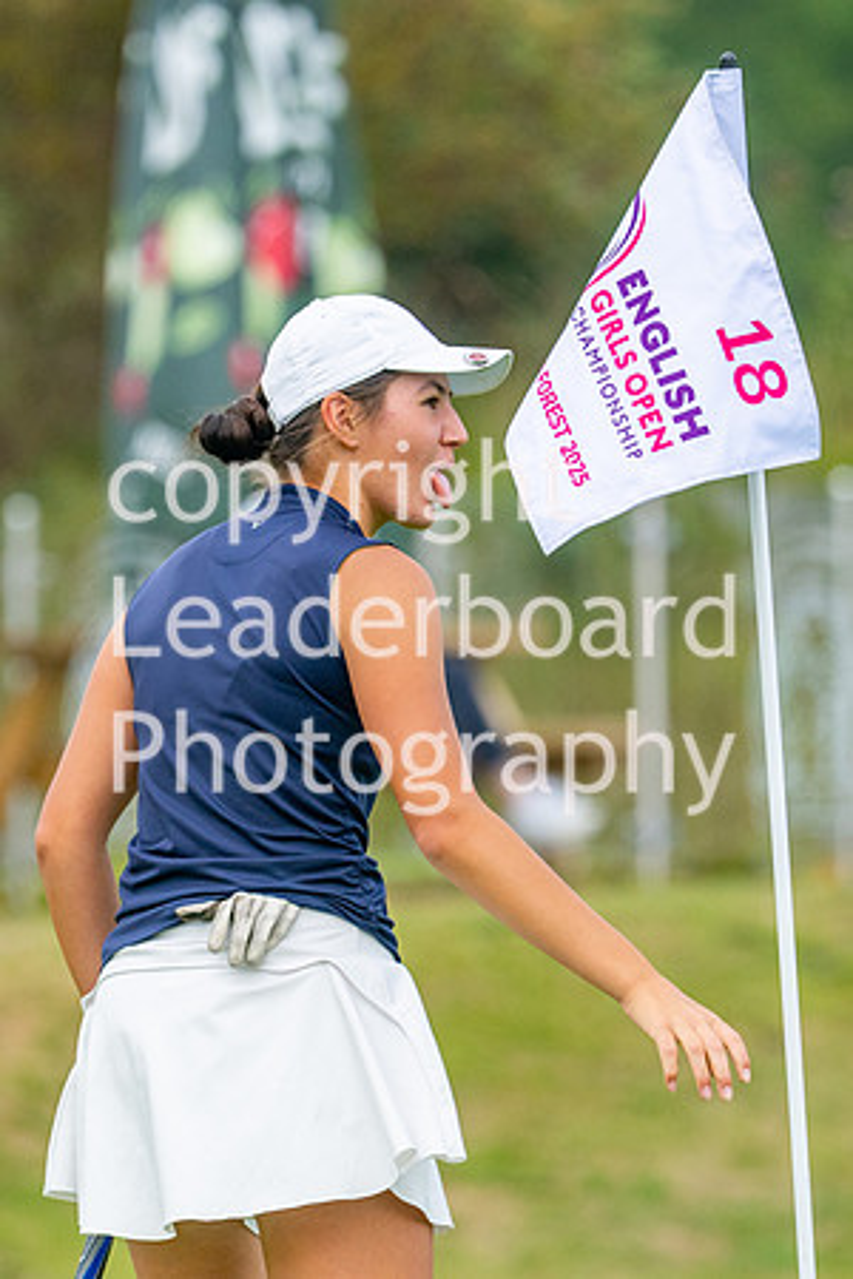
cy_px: 623
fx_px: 24613
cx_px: 477
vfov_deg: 3.0
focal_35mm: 693
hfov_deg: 2.0
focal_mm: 300
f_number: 4.5
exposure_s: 1/2000
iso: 400
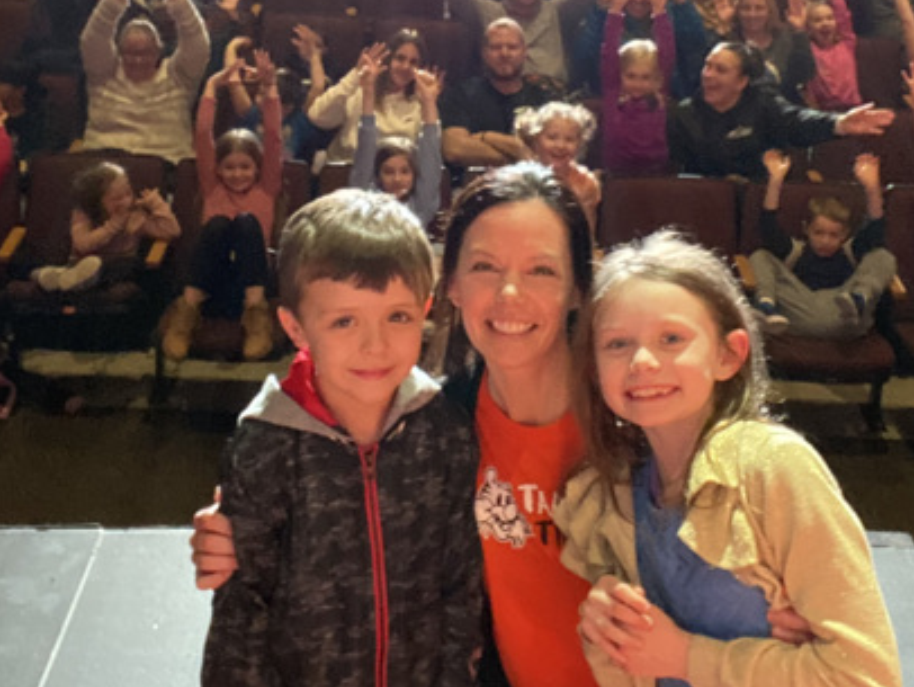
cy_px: 95
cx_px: 484
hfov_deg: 33.2
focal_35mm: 58
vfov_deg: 24.7
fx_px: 1532
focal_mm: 2.71
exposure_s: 1/41
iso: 400
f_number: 2.2
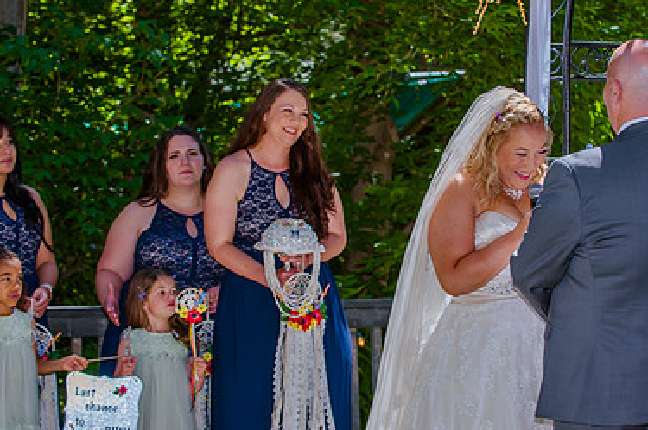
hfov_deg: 18.8
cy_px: 197
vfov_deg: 12.5
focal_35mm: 109
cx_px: 373
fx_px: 1959
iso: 200
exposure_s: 1/500
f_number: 4.5
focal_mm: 70
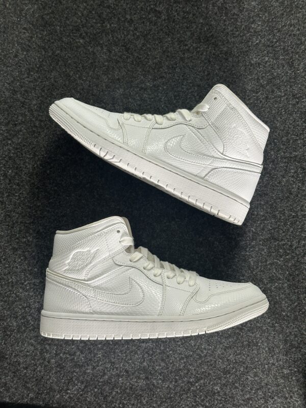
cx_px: 153
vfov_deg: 39.6
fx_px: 565
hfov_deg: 30.3
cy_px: 204
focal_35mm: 48
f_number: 1.78
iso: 100
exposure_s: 1/50
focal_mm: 6.86
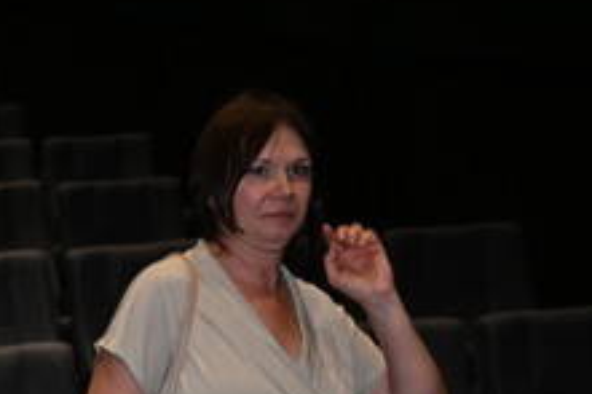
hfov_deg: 18.8
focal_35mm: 103
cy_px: 490
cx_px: -118
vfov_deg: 12.9
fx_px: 1692
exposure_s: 1/60
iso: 3200
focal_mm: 33
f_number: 3.5
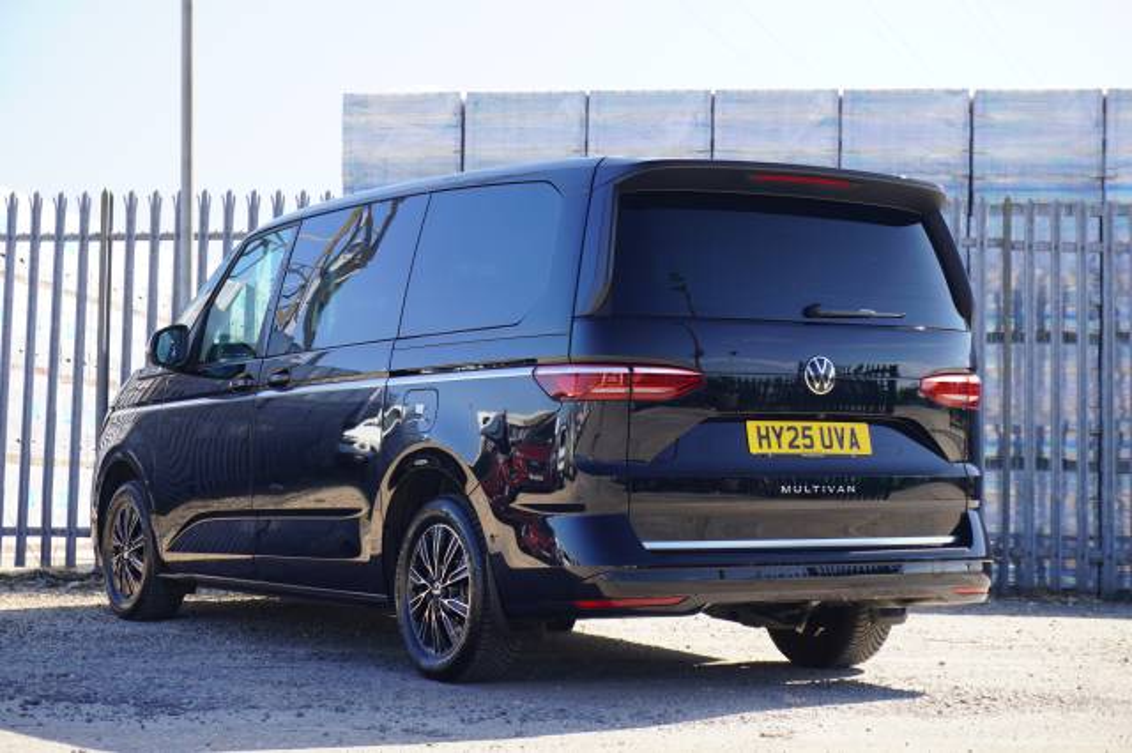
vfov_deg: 19.7
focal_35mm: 69
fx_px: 2168
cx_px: 566
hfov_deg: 29.3
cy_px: 376
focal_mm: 46
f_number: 5.6
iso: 100
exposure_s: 1/80
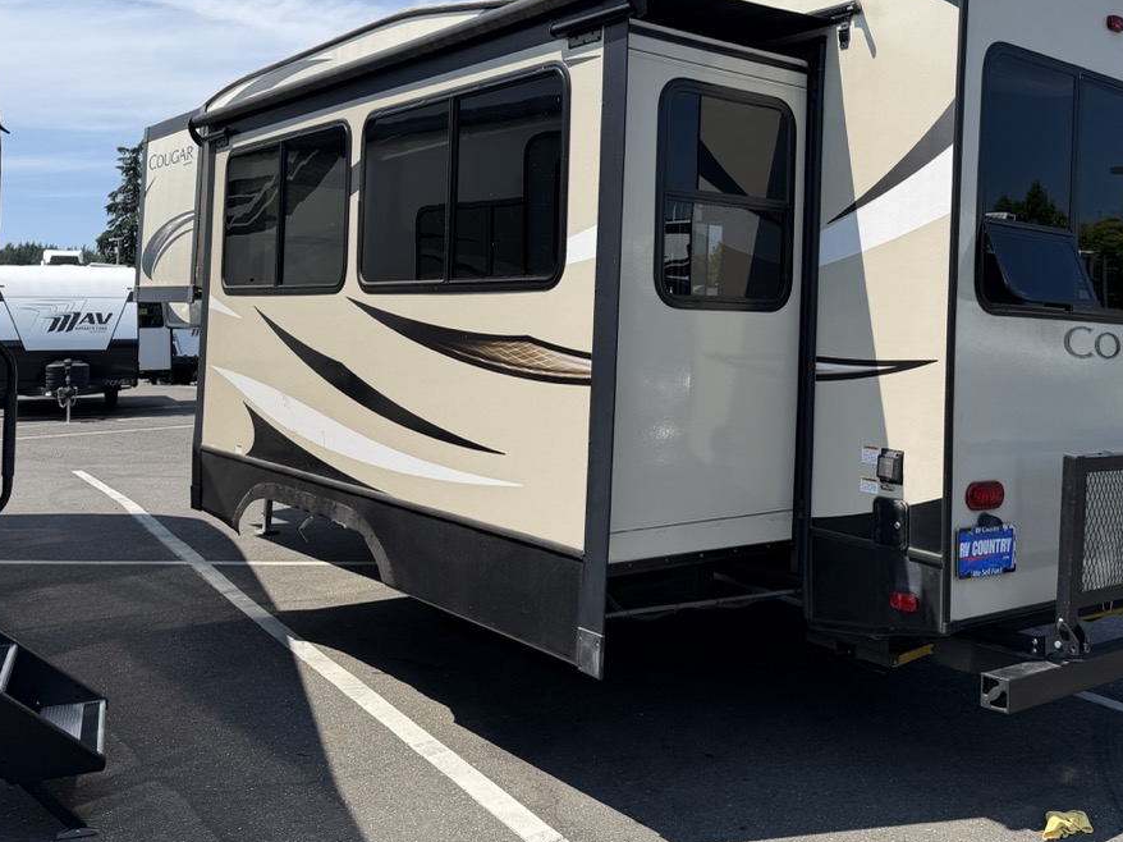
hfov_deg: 52.1
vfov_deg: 40.1
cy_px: 274
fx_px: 1135
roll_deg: -0.4
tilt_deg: +4.9
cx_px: 705
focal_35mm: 35
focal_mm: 6.76
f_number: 1.78
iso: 80
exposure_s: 1/4405
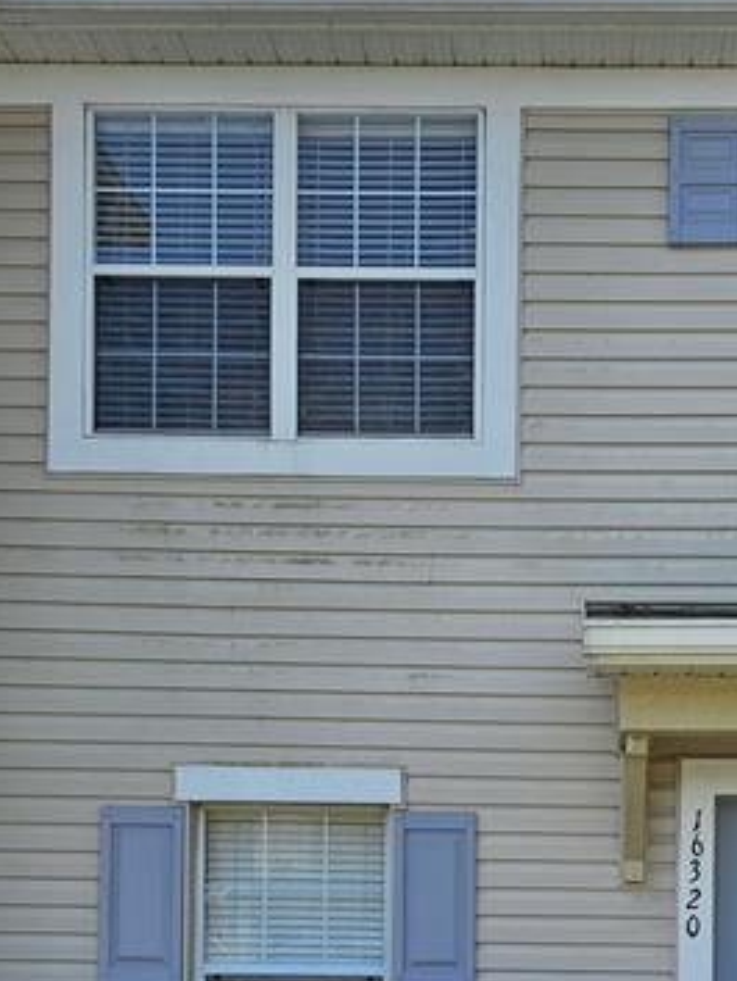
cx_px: 565
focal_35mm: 50
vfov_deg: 35.2
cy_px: 939
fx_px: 1419
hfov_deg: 28.6
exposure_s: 1/487
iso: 10
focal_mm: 6.3
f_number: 1.7
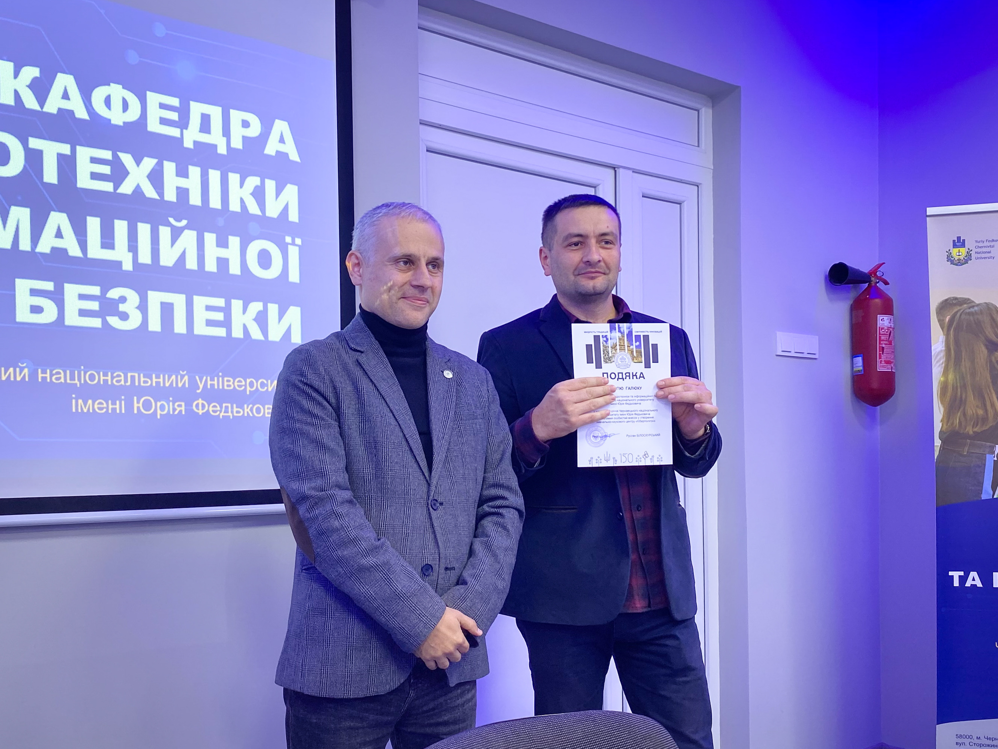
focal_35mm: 26
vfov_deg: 53.1
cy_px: 374
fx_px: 750
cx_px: 499
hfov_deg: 67.3
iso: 100
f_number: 1.8
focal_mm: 4.25
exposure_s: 1/100
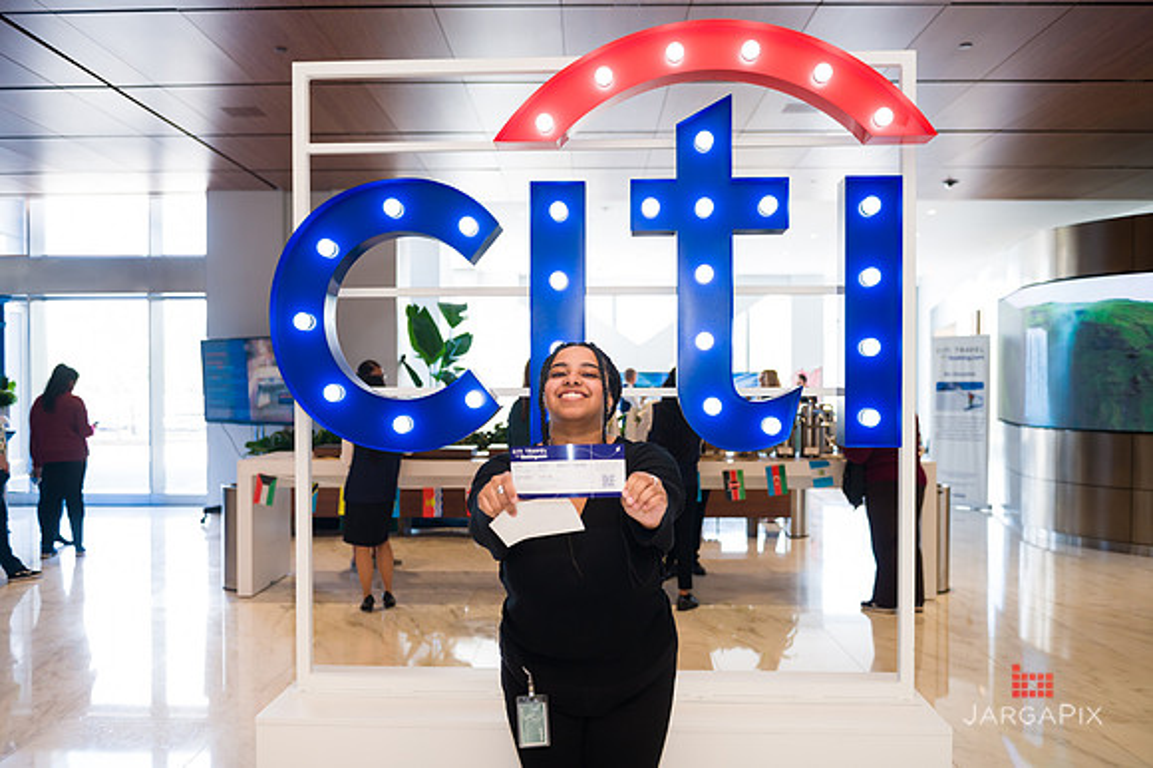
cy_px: 384
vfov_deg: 41.1
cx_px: 576
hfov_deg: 58.7
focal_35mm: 32
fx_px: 1024
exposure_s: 1/200
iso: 500
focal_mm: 32
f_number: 4
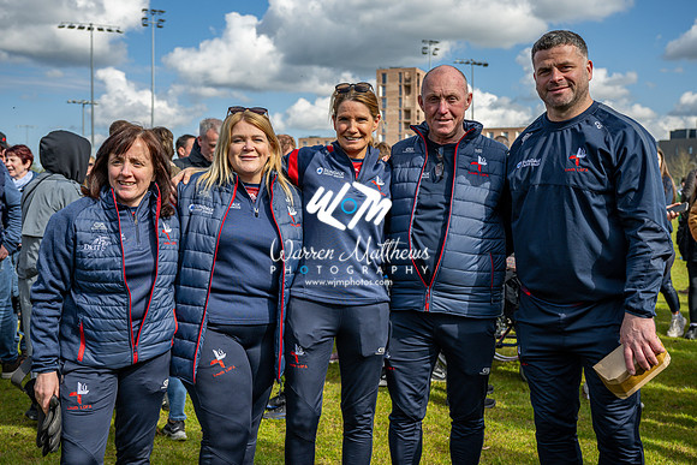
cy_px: 196
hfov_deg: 47.5
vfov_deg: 32.7
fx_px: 792
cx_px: 350
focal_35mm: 41
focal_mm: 34.5
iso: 100
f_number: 4
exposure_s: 1/1000
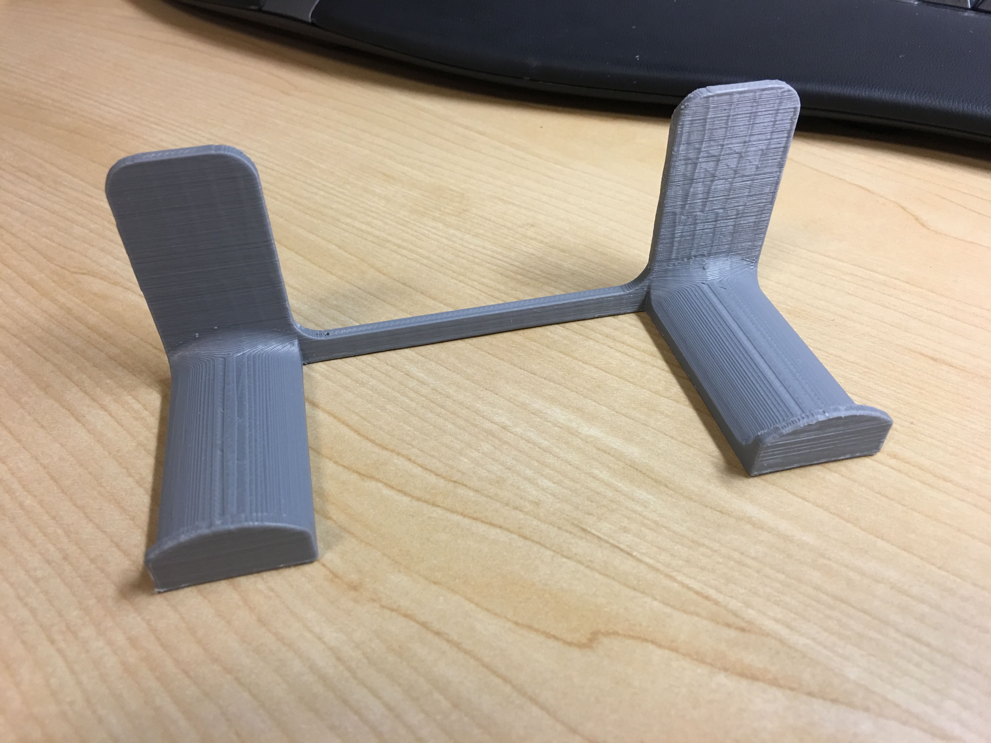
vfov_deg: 48.2
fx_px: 830
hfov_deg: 61.7
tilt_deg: -39.1
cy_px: 372
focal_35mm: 29
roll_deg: +2.1
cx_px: 496
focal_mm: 4.15
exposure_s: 1/15
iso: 40
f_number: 2.2
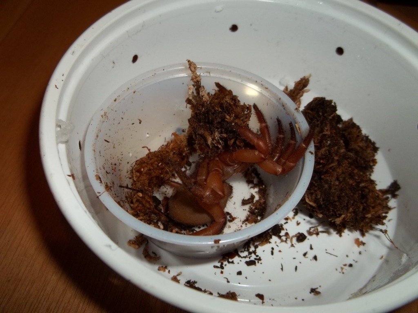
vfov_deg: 42.9
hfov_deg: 55.4
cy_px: 156
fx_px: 398
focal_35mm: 33
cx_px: 209
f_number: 3.3
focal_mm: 5.9
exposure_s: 1/30
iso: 64
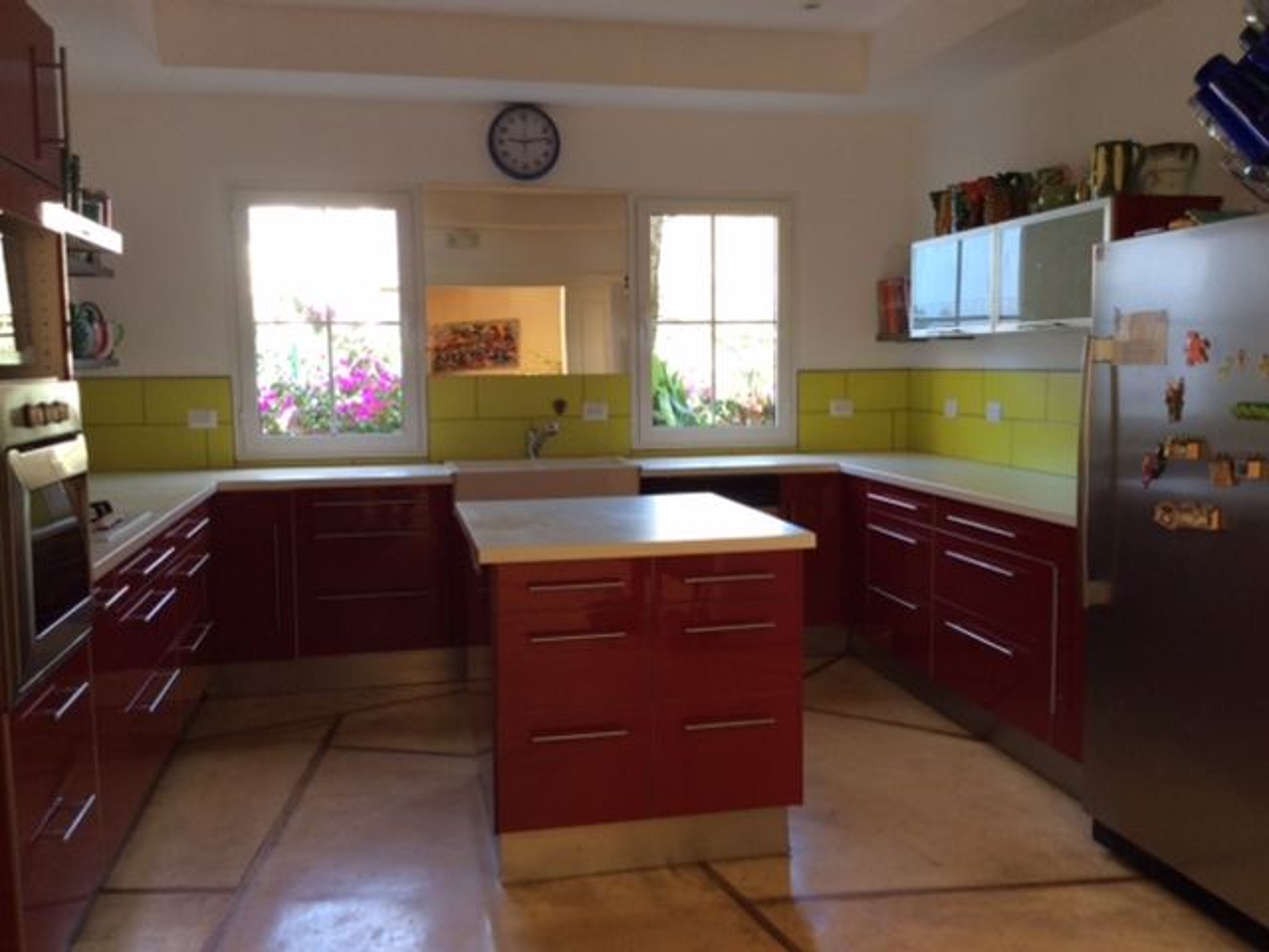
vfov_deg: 44.2
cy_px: 476
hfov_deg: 56.8
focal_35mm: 32
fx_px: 1173
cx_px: 634
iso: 40
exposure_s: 1/24
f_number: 2.4
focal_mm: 3.3
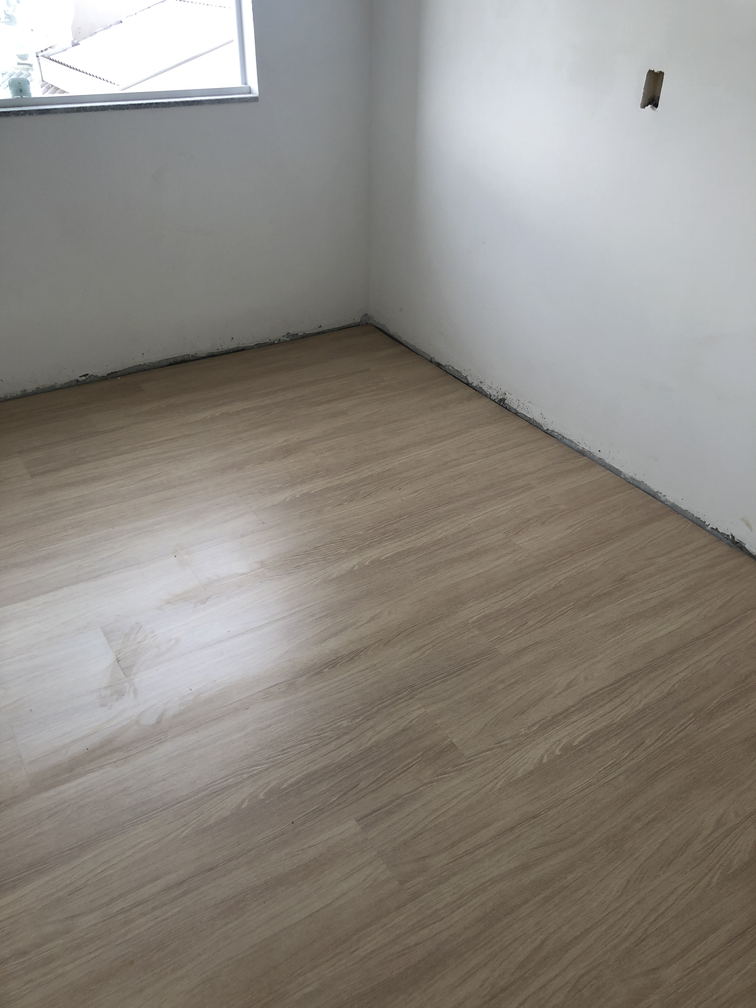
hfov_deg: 49.7
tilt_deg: -31.6
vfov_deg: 63.4
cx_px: 378
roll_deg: -3.3
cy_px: 504
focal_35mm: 28
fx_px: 815
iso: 25
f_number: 1.8
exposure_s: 1/40
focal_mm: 4
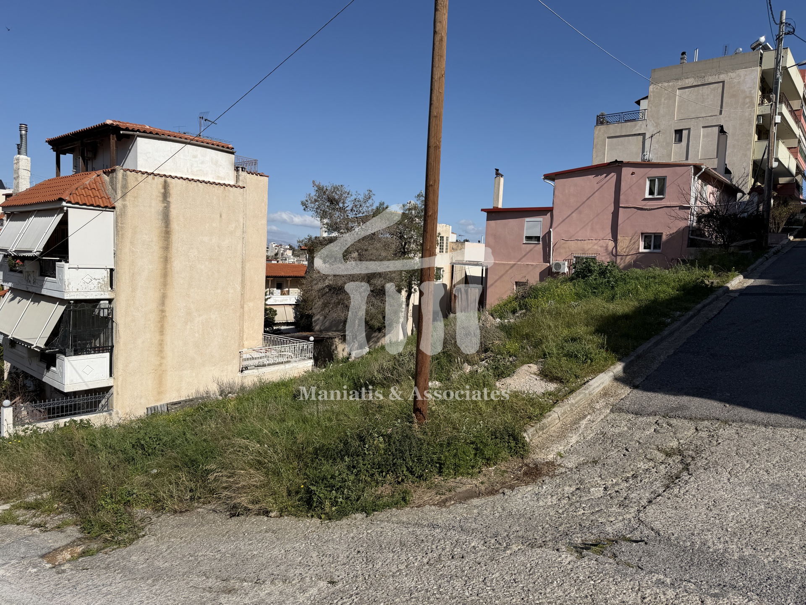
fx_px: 559
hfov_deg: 71.6
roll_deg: -3.3
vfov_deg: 56.8
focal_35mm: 24
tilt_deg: -4.0
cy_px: 302
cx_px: 403
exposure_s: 1/9091
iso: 80
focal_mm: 6.76
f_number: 1.78
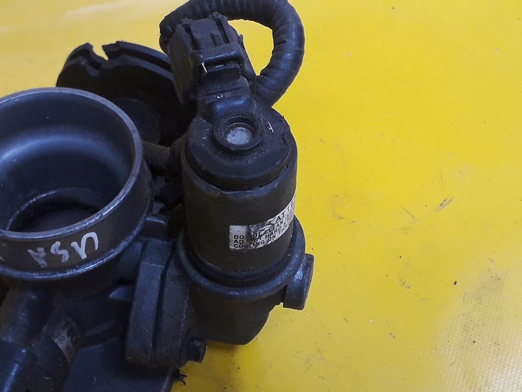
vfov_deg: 51.4
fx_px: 407
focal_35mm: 27
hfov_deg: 65.3
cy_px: 196
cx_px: 261
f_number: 1.9
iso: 80
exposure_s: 1/50
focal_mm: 3.6
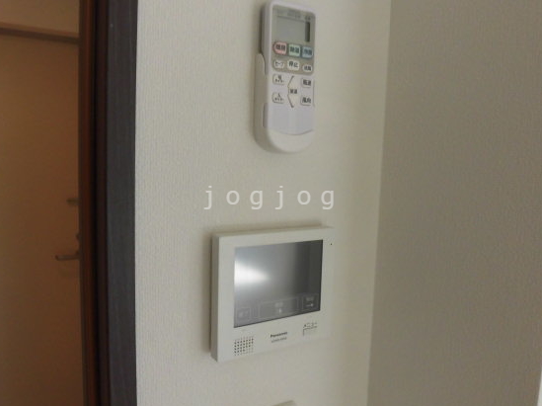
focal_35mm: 28
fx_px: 438
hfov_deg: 63.5
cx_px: 271
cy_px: 198
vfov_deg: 49.7
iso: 125
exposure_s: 1/100
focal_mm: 4.3
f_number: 3.1
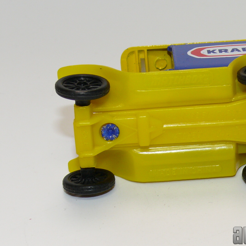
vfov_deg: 13.8
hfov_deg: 13.8
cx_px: 180
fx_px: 1013
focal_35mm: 126
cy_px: 114
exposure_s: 1/30
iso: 100
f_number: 4
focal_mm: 12.9
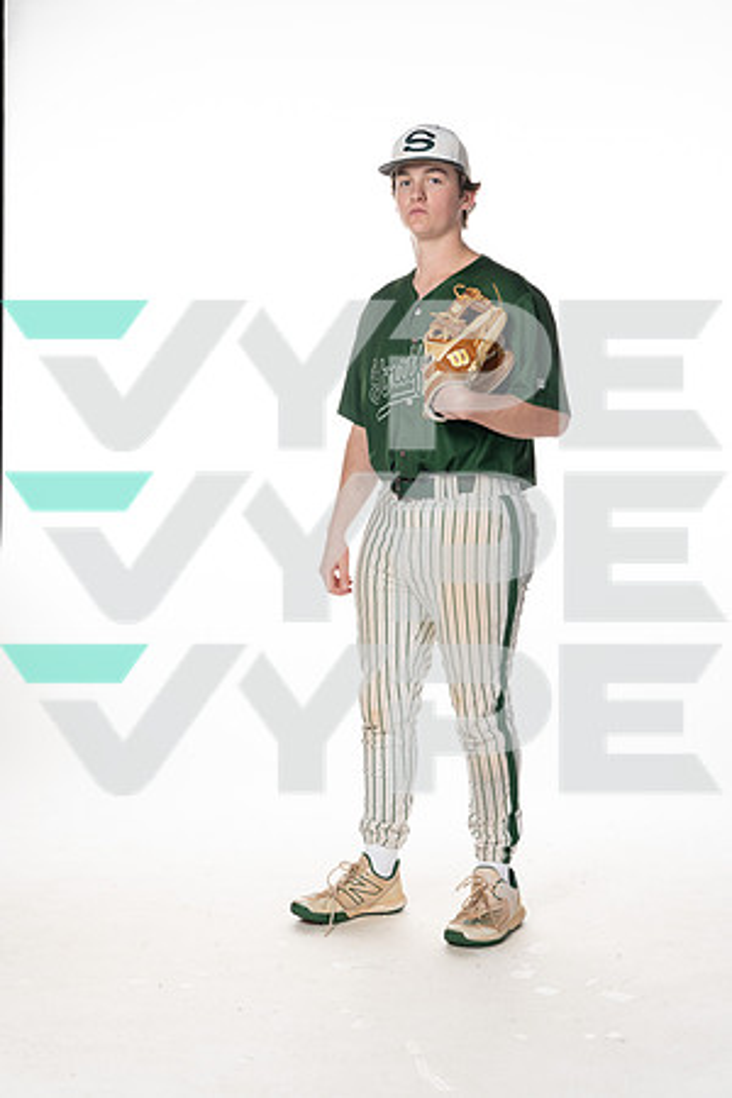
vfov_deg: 34.5
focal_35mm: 58
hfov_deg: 23.4
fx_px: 1769
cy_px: 549
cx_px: 366
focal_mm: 58
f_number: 6.3
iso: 400
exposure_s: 1/250
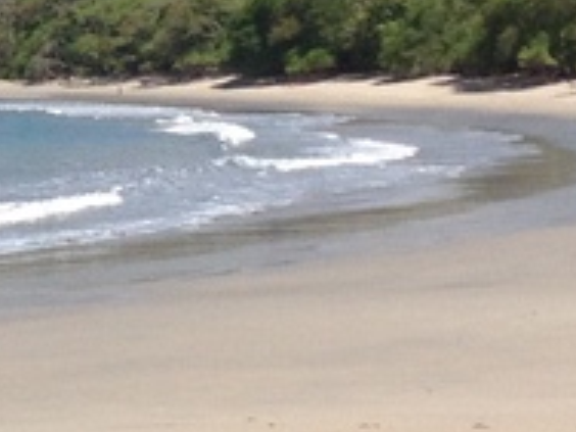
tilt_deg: -2.2
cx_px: -193
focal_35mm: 223
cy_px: 9
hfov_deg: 8.7
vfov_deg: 6.6
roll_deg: +0.6
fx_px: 3711
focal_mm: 4.28
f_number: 2.4
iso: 50
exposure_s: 1/2513
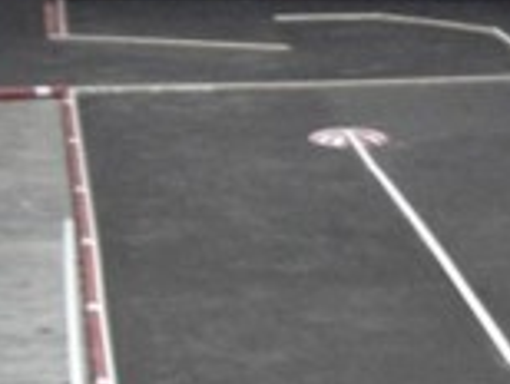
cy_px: 162
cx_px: 560
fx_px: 2184
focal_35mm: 148
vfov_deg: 10.1
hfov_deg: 13.1
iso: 800
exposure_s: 1/10
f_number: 2.8
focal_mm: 7.9
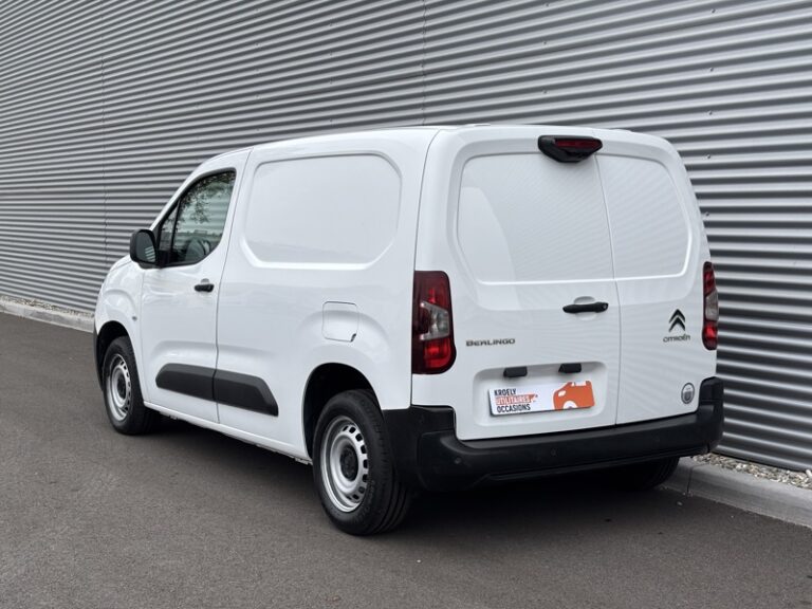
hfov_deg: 36.8
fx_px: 1220
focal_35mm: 52
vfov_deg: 28.0
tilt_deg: -4.8
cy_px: 304
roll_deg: -0.1
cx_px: 406
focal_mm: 5.96
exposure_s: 1/799
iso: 32
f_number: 1.6
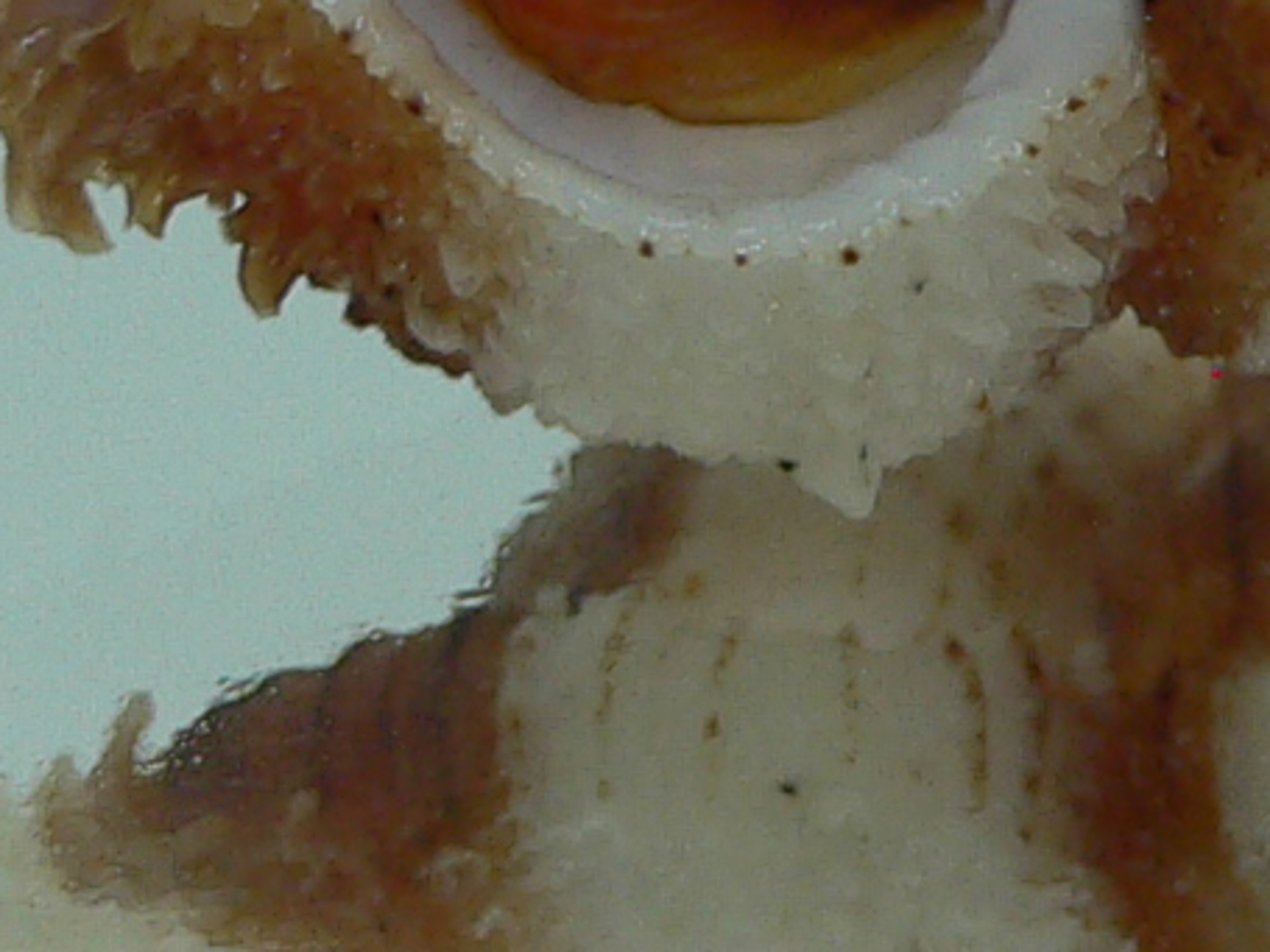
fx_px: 5685
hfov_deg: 12.7
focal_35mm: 155
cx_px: 902
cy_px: -42
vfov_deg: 9.5
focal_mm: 4.6
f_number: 2.8
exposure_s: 1/60
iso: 80
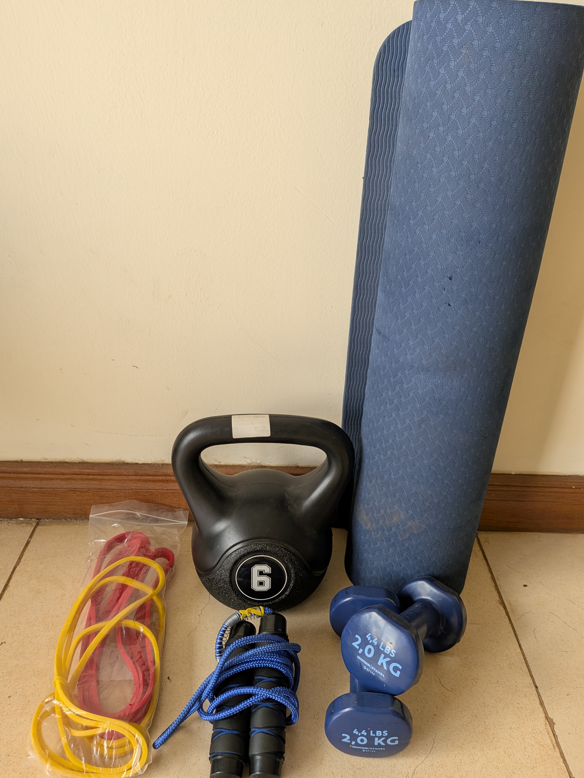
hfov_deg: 53.1
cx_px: 287
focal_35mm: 26
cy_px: 389
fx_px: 585
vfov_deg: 67.3
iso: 43
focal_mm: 4.53
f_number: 1.7
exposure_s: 1/28.5
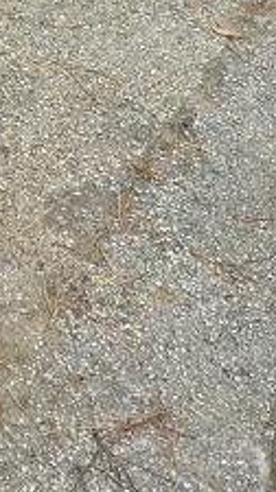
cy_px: 144
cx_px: -232
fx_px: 1175
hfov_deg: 12.2
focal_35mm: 90
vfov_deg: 23.5
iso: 80
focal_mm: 5.2
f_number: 3.3
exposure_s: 1/50
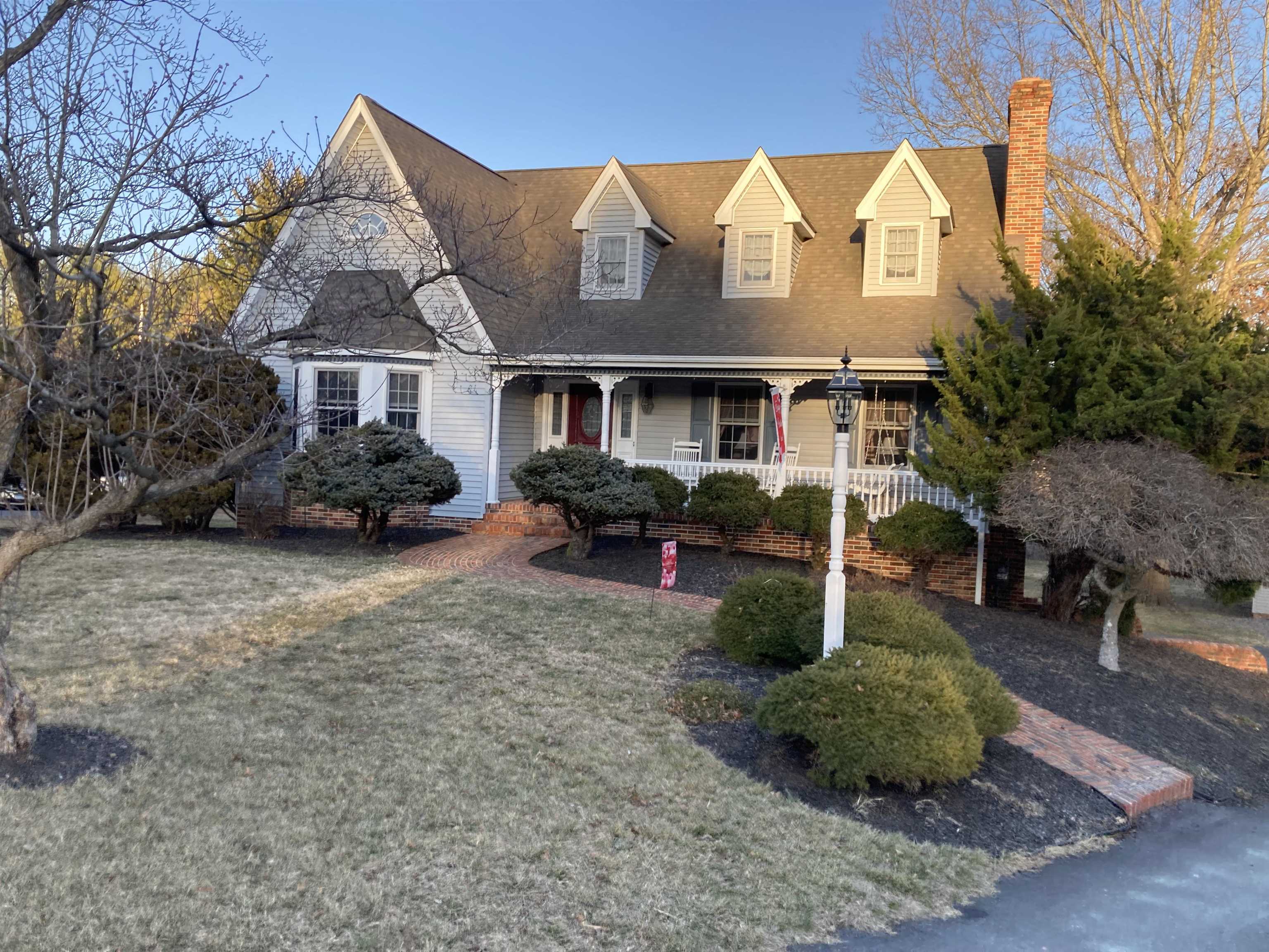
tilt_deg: +0.8
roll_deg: -3.7
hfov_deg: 63.4
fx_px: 1026
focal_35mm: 28
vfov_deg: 49.7
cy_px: 476
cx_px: 634
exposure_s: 1/282
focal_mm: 3.99
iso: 20
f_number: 1.8
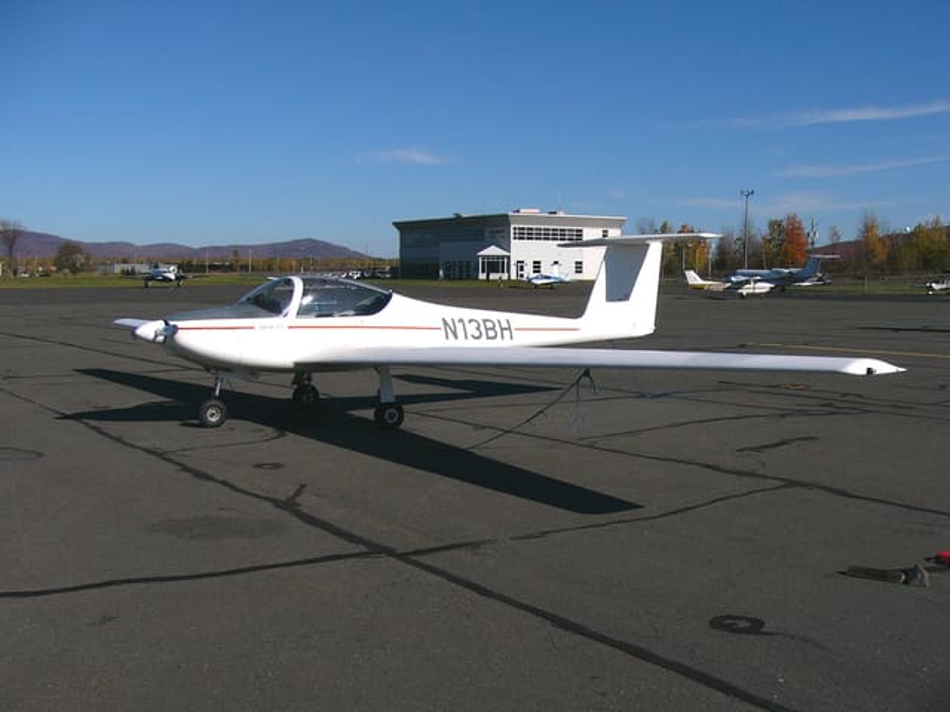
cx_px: 475
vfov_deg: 34.3
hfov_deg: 44.8
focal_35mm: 42
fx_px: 1153
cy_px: 356
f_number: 8
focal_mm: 5.5
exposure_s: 1/2000
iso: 50
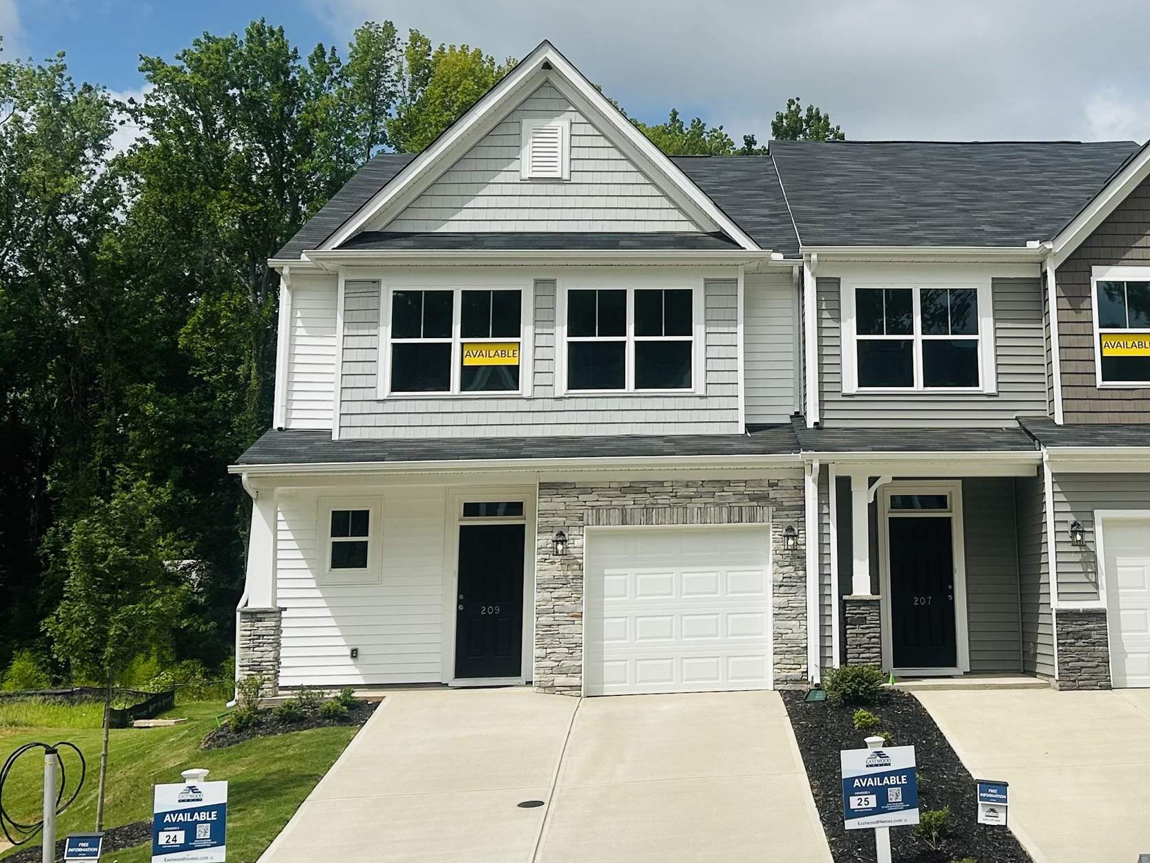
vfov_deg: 30.0
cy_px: 278
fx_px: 1595
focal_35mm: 48
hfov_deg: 39.0
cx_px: 806
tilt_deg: +11.1
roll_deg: +1.0
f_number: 1.5
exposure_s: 1/8000
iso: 50
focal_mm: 5.7
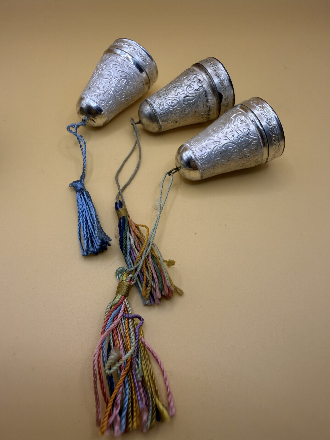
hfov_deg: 56.8
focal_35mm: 24
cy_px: 220
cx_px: 165
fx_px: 305
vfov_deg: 71.6
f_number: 2.2
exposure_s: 1/162
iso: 32
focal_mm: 2.22
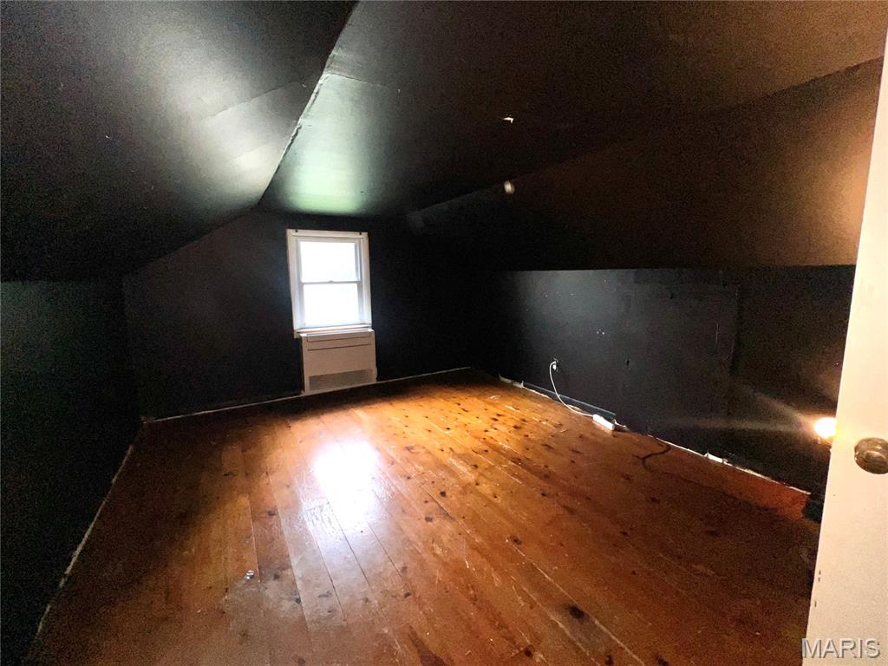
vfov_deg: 89.9
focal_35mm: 13
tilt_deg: -9.4
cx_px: 444
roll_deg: +0.7
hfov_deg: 106.2
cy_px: 333
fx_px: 333
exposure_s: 1/73
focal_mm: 1.57
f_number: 1.8
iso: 64
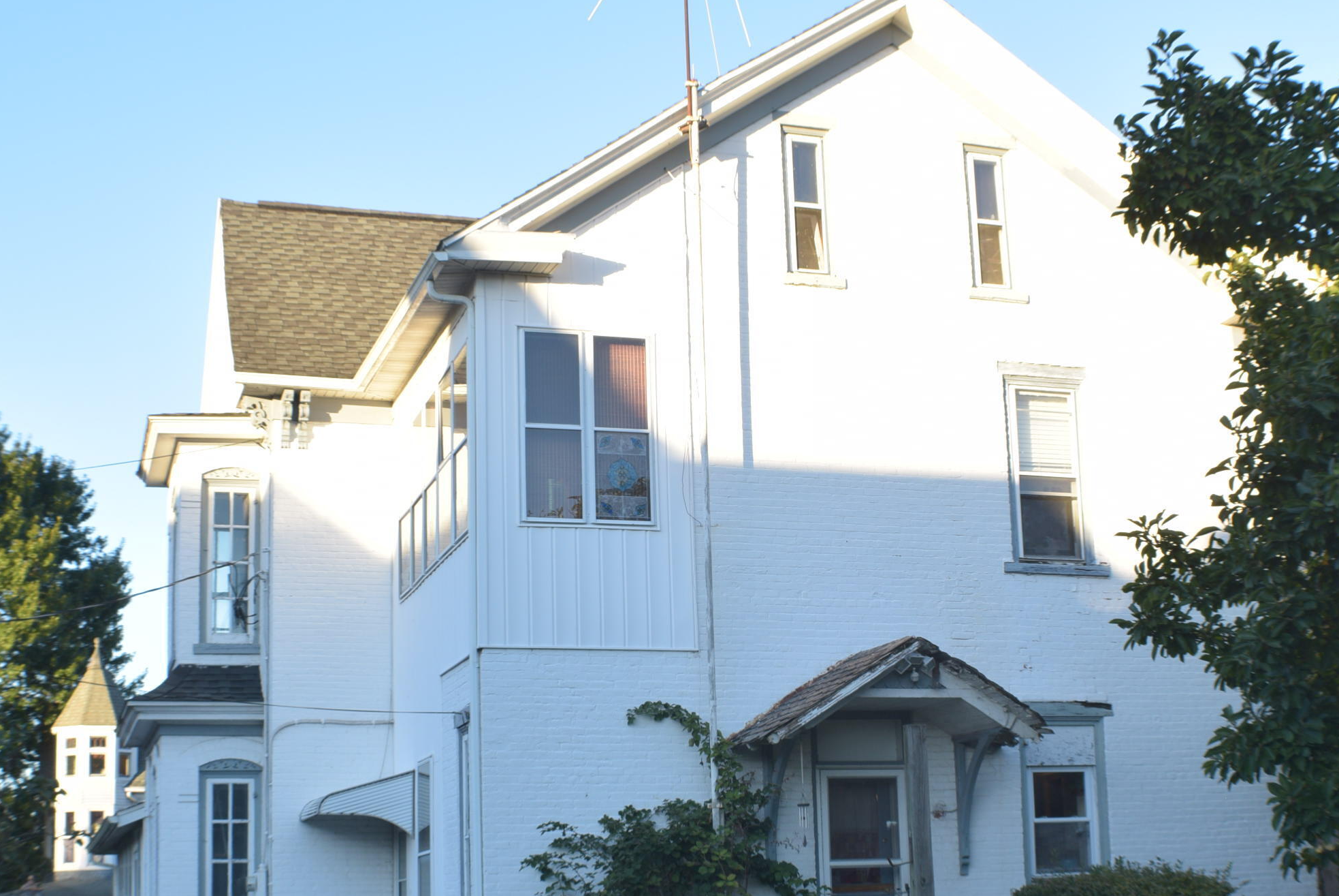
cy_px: 499
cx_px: 808
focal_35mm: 73
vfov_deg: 18.7
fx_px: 2717
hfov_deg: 27.6
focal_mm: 32
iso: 180
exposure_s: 1/50
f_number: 10
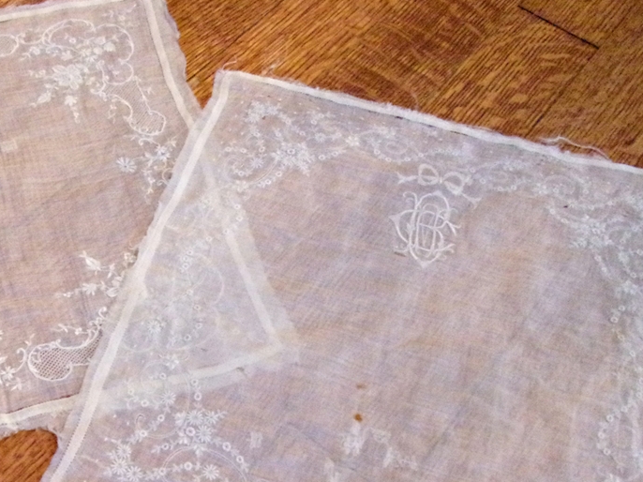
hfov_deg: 43.9
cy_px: 360
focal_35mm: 42
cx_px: 194
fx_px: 780
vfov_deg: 33.7
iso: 800
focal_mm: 4.3
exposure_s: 1/9
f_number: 3.3
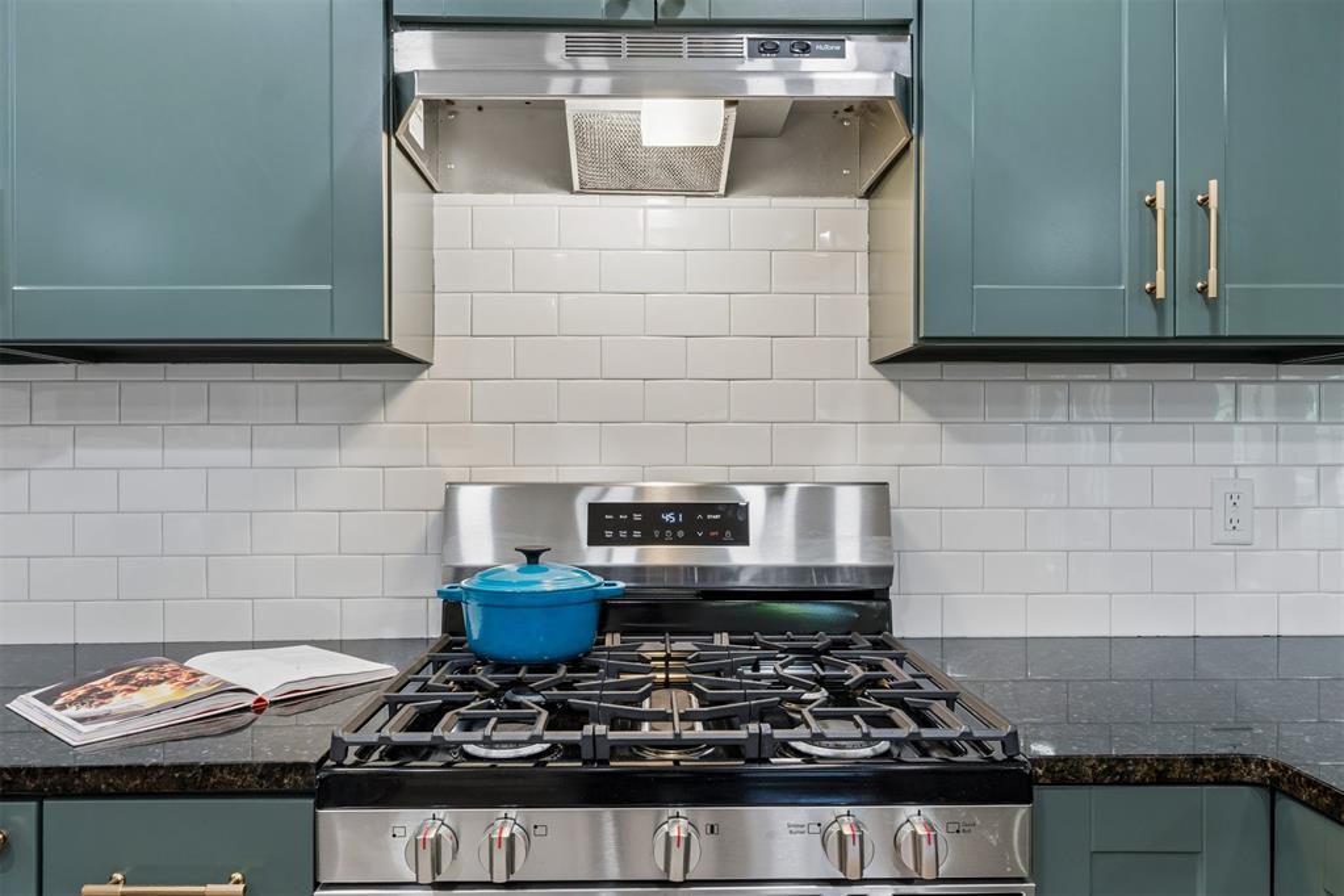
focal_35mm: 24
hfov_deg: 74.4
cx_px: 672
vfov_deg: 53.7
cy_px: 448
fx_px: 885
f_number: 8
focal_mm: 15.8
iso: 200
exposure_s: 1/40
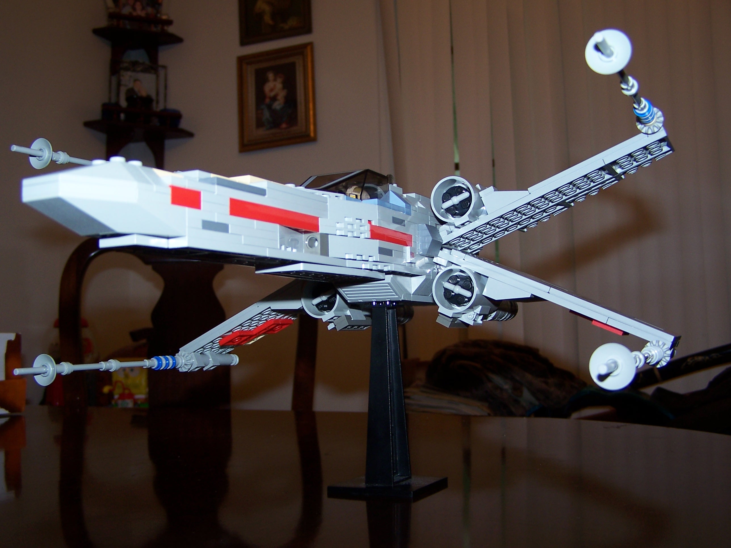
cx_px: 366
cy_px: 274
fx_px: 802
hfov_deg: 49.0
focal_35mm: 38
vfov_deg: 37.7
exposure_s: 1/60
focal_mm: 6.3
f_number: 2.8
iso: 80
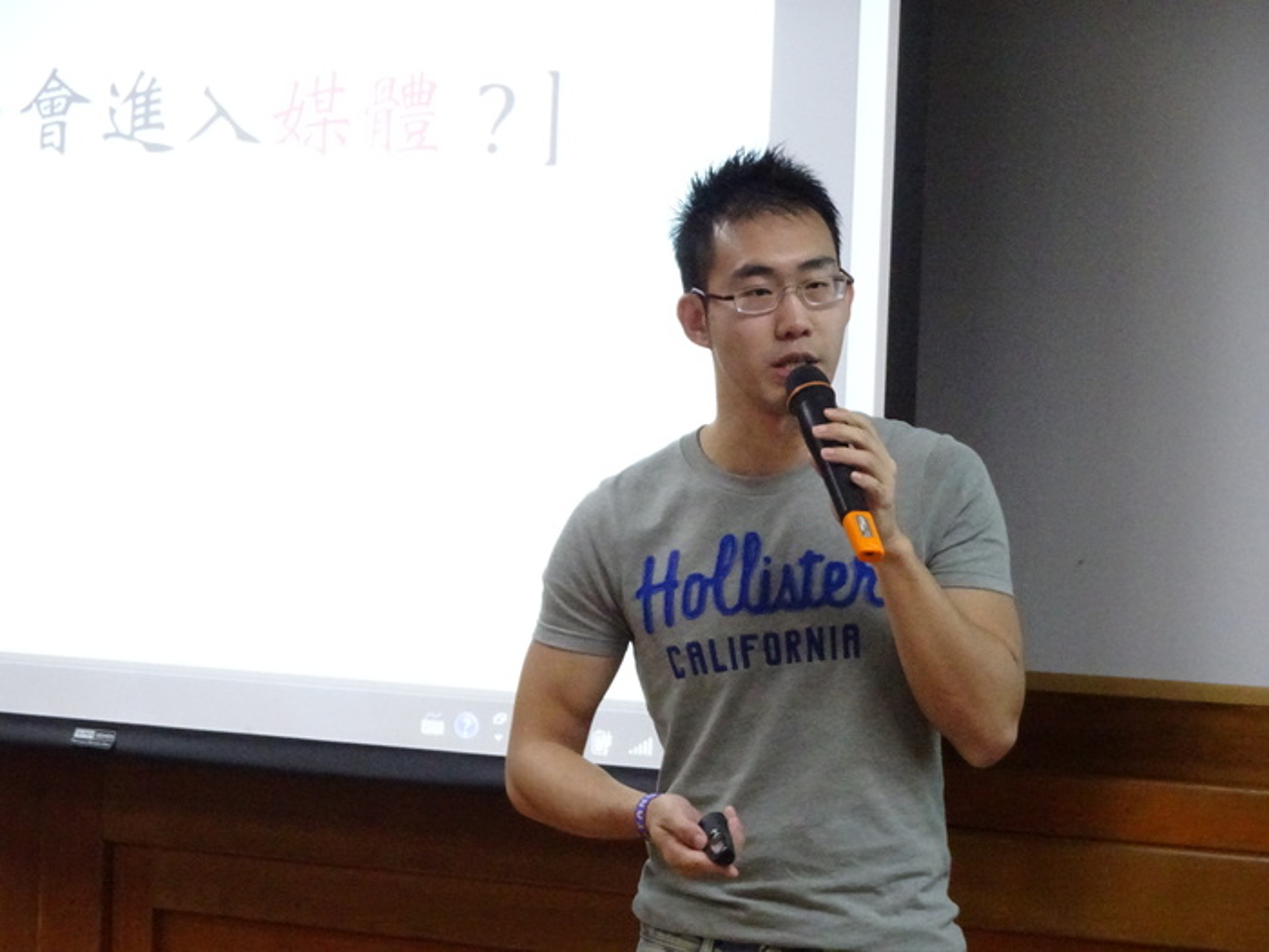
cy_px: 476
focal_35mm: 189
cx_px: 634
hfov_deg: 10.5
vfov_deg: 7.9
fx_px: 6929
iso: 2000
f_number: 5.6
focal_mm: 32.24
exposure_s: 1/60
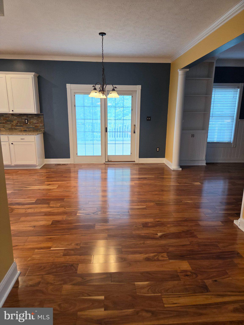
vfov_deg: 73.9
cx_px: 122
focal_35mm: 23
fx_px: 216
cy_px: 162
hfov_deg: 58.9
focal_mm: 5.4
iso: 250
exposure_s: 1/120
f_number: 1.8
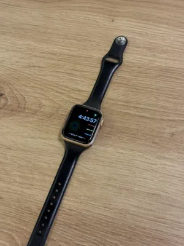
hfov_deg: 30.3
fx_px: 340
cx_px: 92
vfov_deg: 39.7
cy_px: 123
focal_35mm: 48
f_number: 1.78
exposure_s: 1/60
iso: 125
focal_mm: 6.76
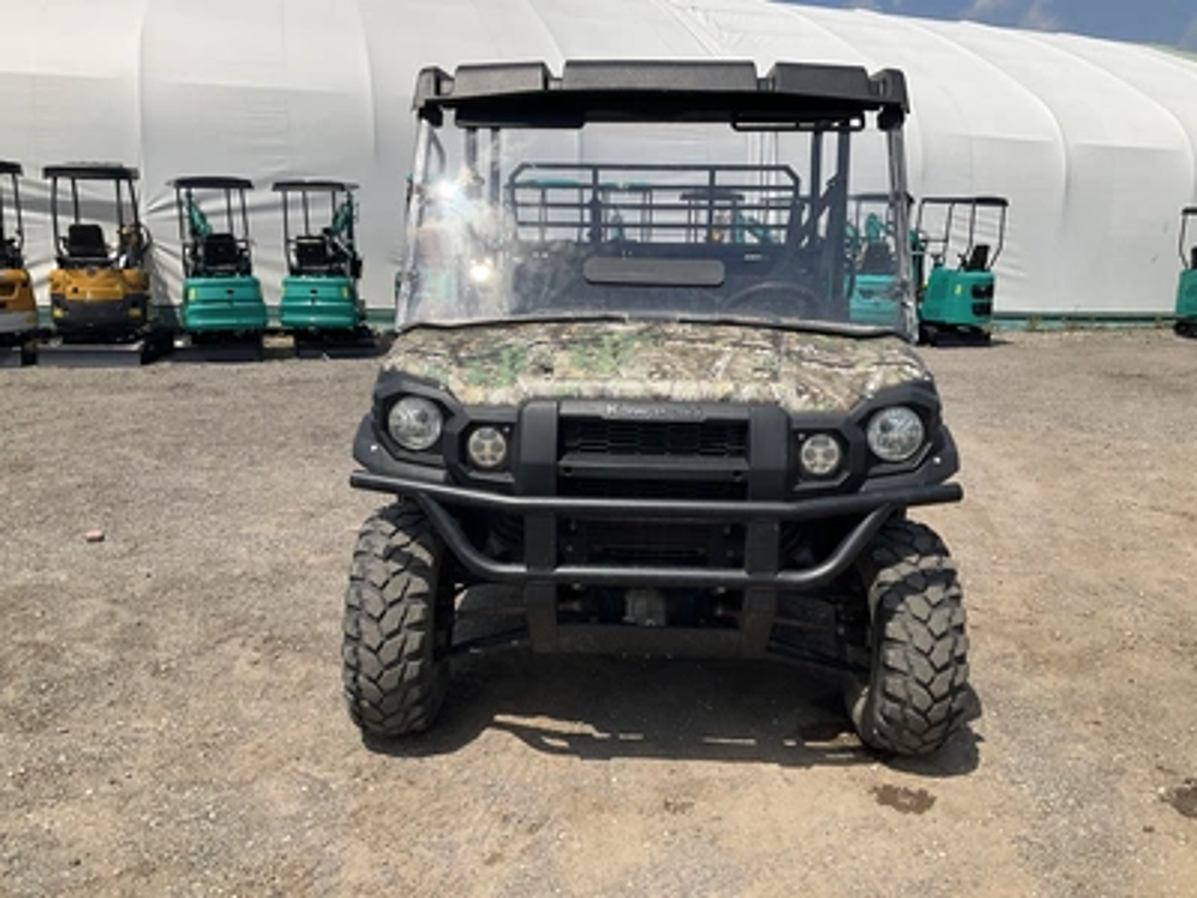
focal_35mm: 29
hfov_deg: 61.7
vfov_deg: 48.2
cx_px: 598
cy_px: 449
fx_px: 1003
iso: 25
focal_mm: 3
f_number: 1.8
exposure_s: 1/2427
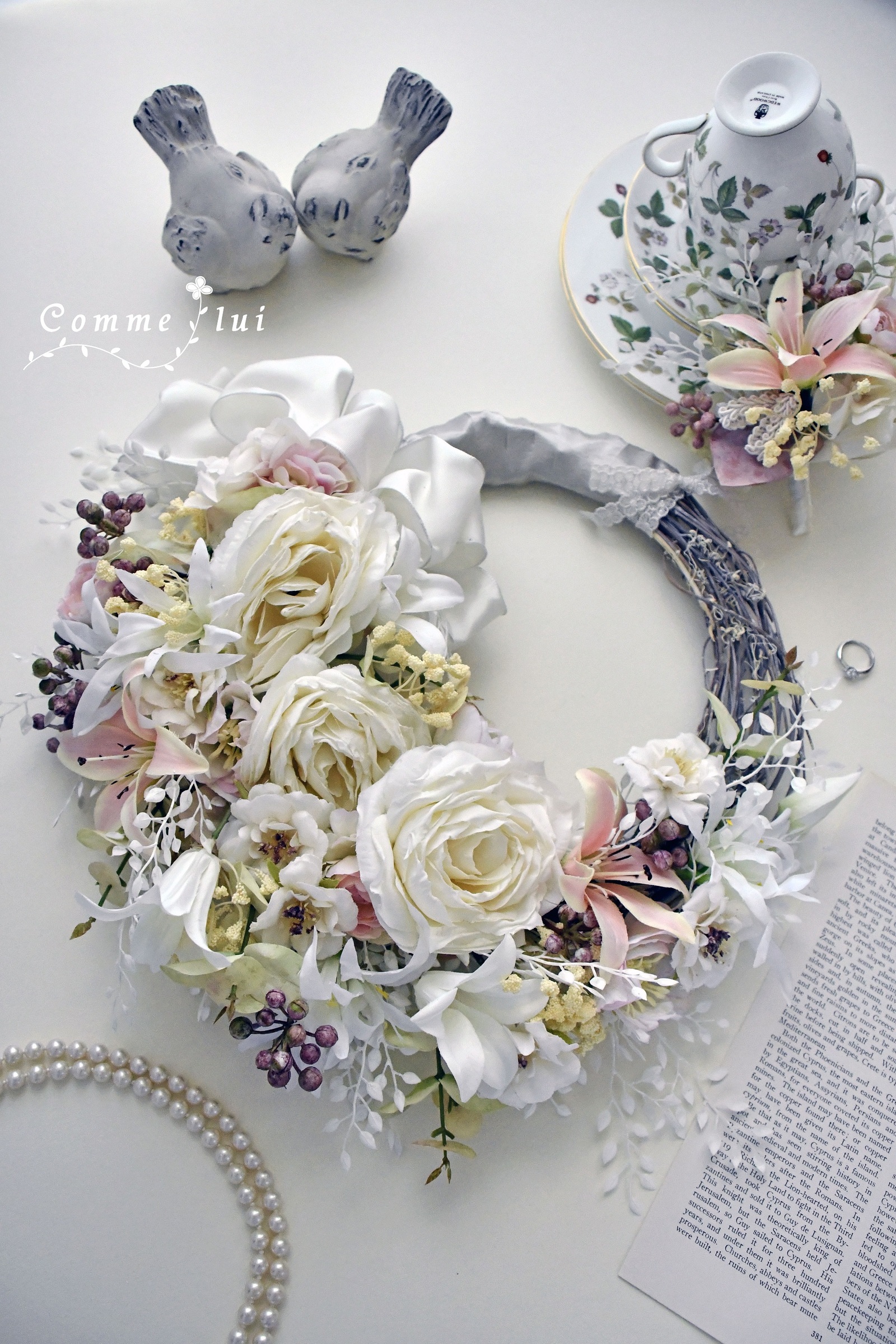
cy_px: 672
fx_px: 1232
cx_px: 448
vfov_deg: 57.2
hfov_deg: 40.0
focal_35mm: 33
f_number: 3.8
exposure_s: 1/400
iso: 4000
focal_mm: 22
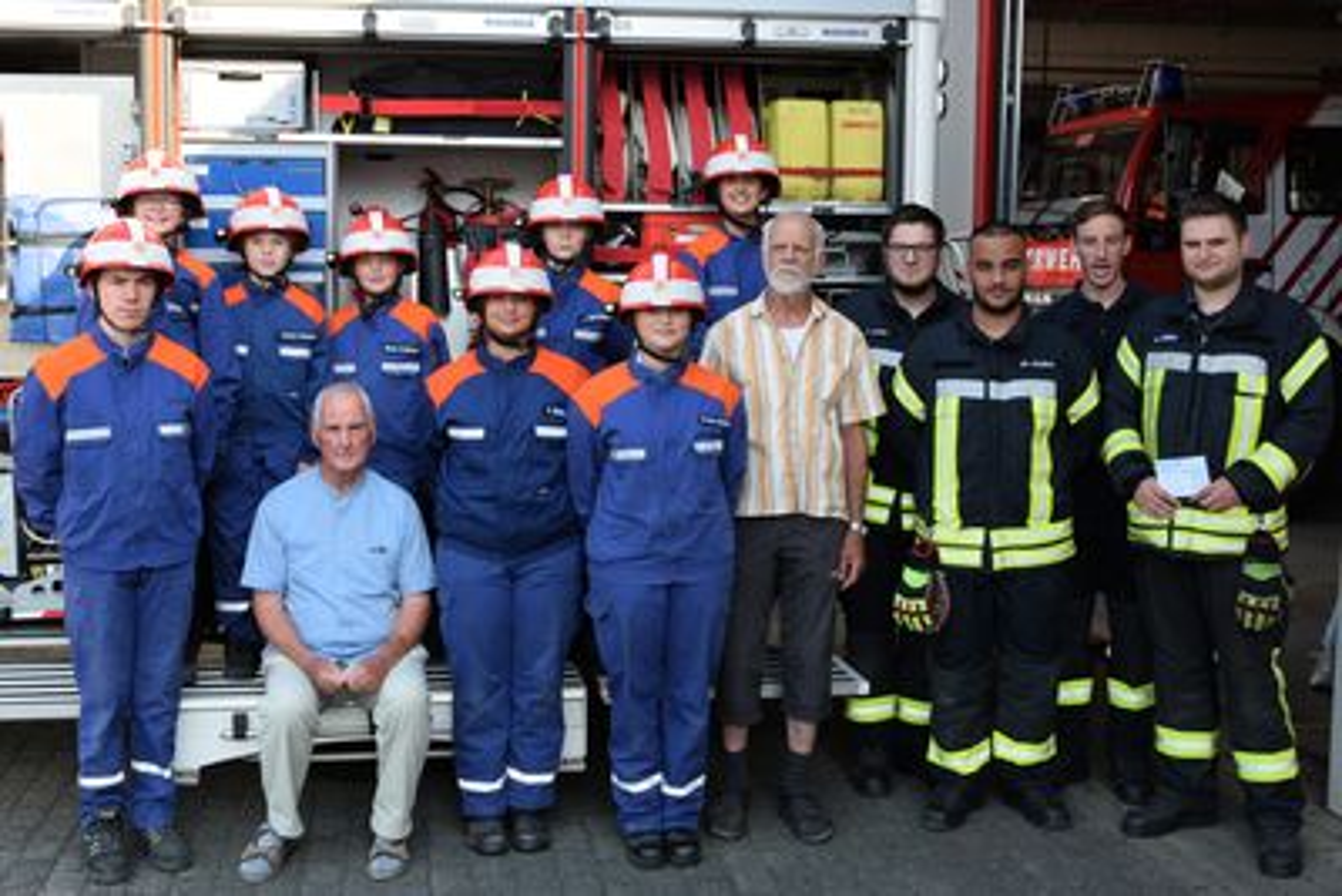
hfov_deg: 53.1
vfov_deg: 36.9
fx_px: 1342
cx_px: 671
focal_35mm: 36
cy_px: 448
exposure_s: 1/160
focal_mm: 24
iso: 640
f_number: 10
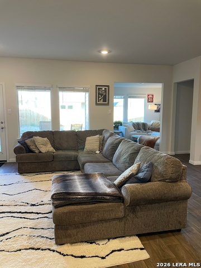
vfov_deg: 67.3
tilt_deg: -6.4
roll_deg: -0.1
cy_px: 134
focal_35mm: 26
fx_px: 201
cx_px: 100
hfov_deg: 53.1
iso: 100
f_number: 1.6
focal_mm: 4.2
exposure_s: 1/60
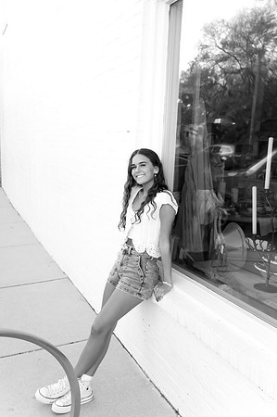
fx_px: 370
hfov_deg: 41.0
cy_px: 208
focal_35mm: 32
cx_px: 138
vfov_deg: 58.8
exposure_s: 1/1250
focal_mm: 32
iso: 1600
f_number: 4
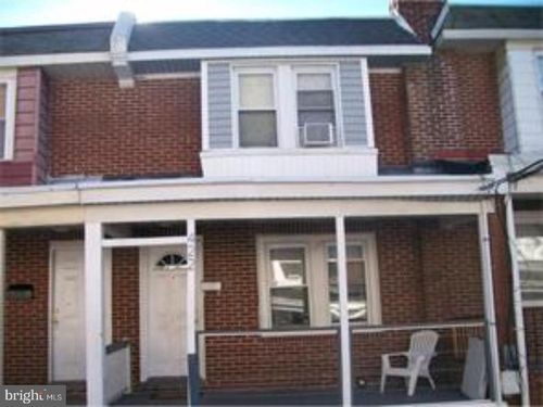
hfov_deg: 51.4
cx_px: 272
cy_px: 204
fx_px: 565
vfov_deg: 39.7
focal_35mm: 36
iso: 80
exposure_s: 1/396
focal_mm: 6
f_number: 2.7
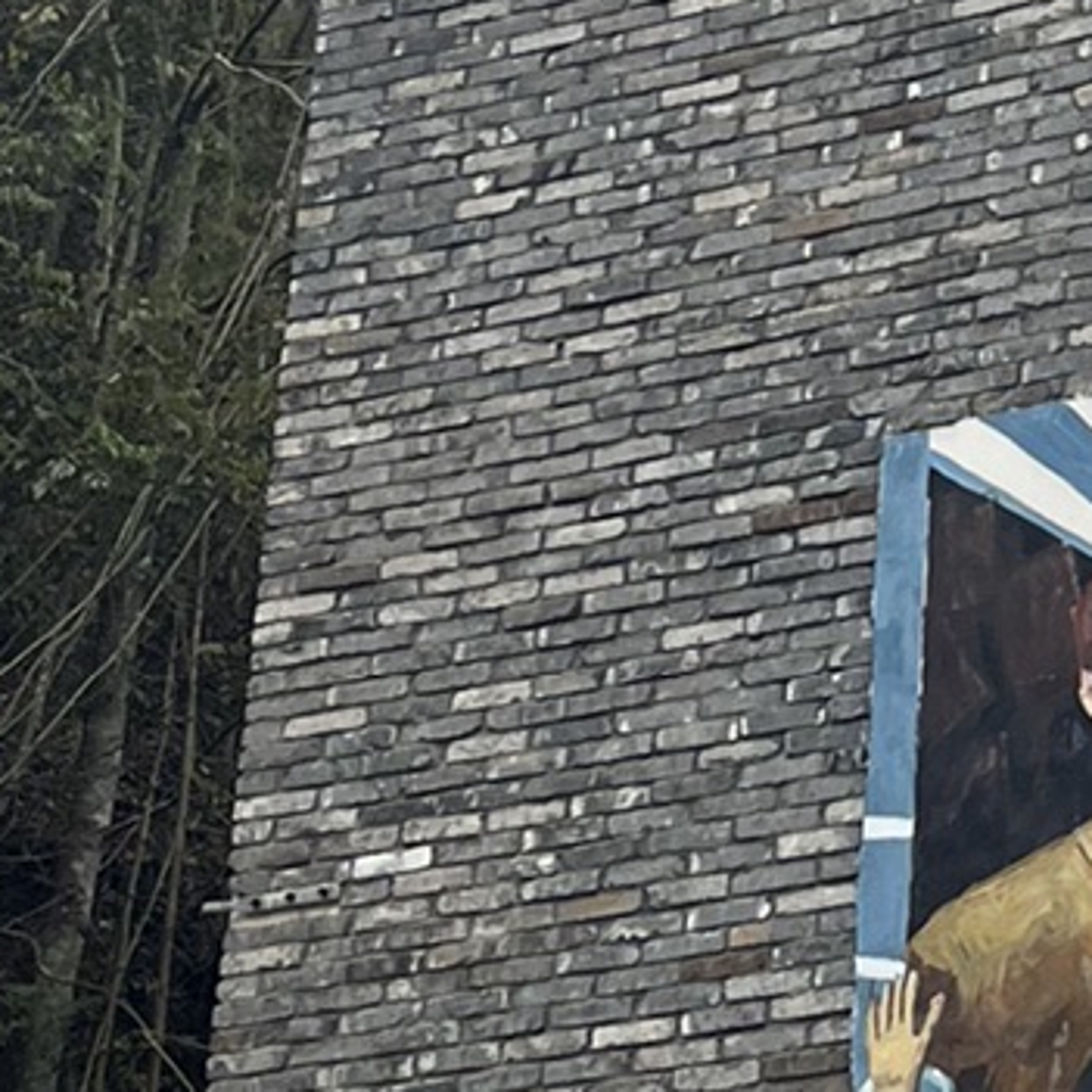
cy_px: -165
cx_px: 1991
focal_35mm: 131
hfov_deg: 12.2
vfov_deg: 13.0
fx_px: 4675
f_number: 1.6
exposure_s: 1/1046
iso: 50
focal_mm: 5.1
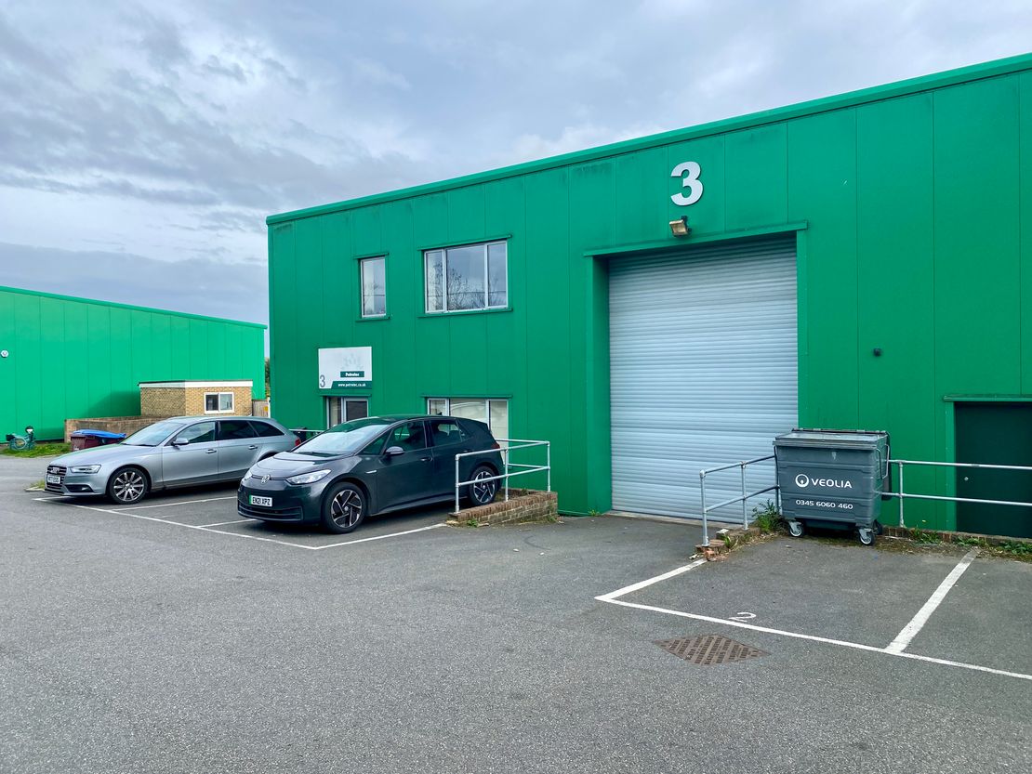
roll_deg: +0.8
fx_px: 775
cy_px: 387
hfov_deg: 67.3
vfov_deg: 53.1
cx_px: 516
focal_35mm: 26
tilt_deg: -1.0
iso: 32
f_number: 1.8
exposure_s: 1/757
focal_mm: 4.25
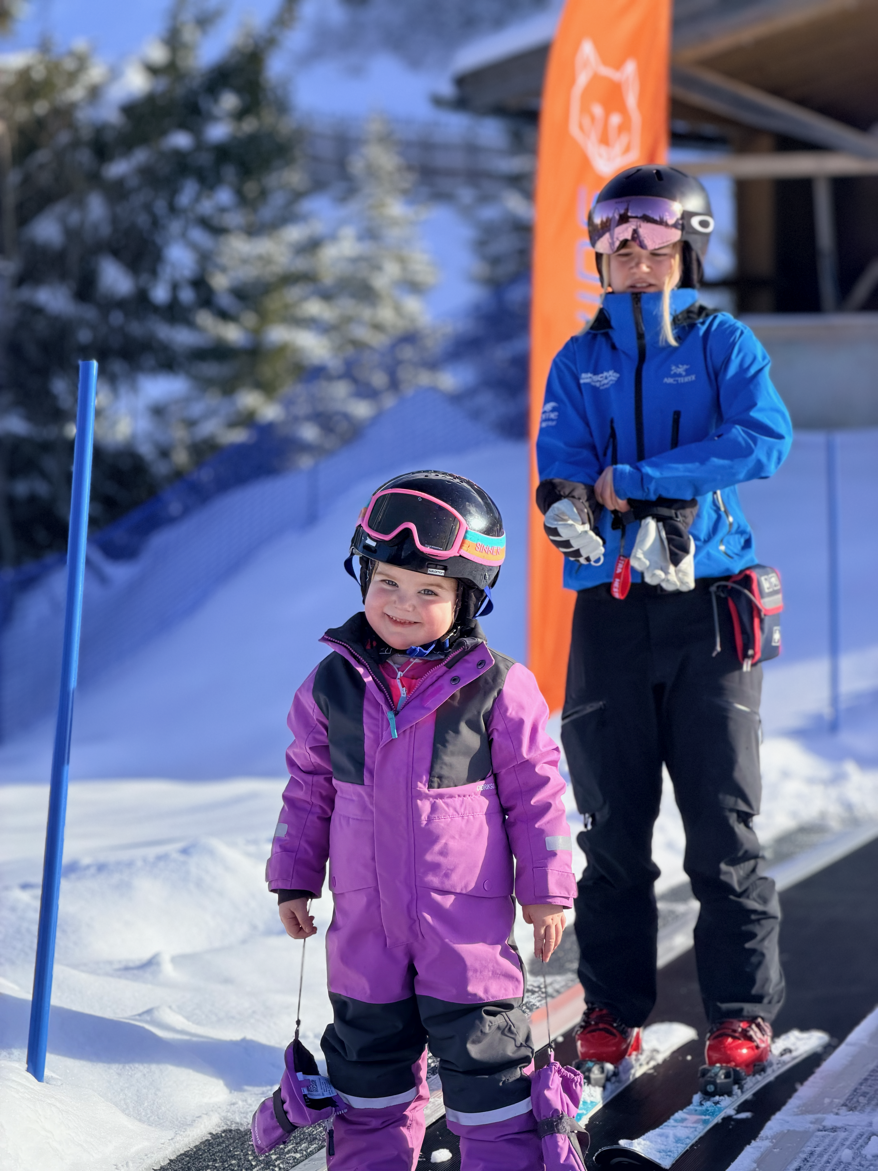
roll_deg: +1.0
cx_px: 439
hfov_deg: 14.8
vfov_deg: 19.6
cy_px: 586
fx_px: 3382
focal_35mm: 100
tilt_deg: -5.2
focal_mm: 16.89
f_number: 2.8
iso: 50
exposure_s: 1/613
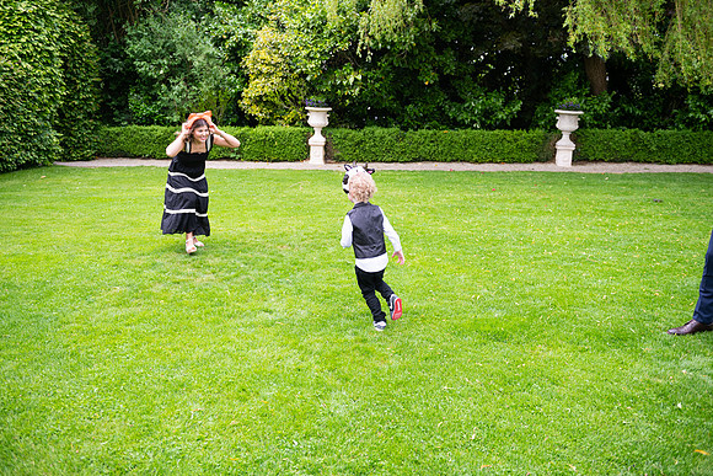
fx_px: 634
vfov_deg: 41.1
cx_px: 356
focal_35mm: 32
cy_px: 238
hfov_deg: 58.7
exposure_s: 1/200
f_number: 3.5
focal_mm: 32
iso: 200
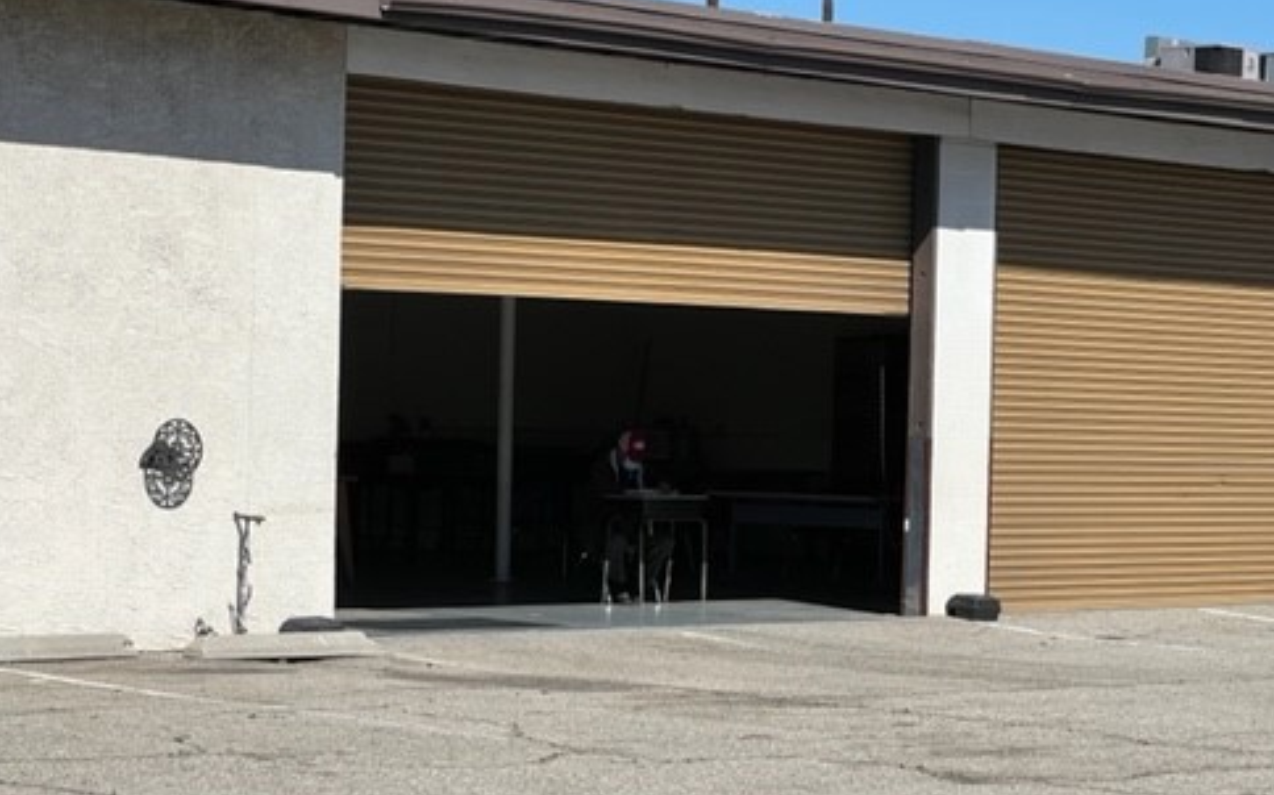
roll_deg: -1.1
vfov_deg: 12.1
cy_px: 482
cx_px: 695
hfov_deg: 19.3
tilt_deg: -0.8
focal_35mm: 108
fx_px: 3748
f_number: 2.8
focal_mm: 9
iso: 32
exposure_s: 1/1575
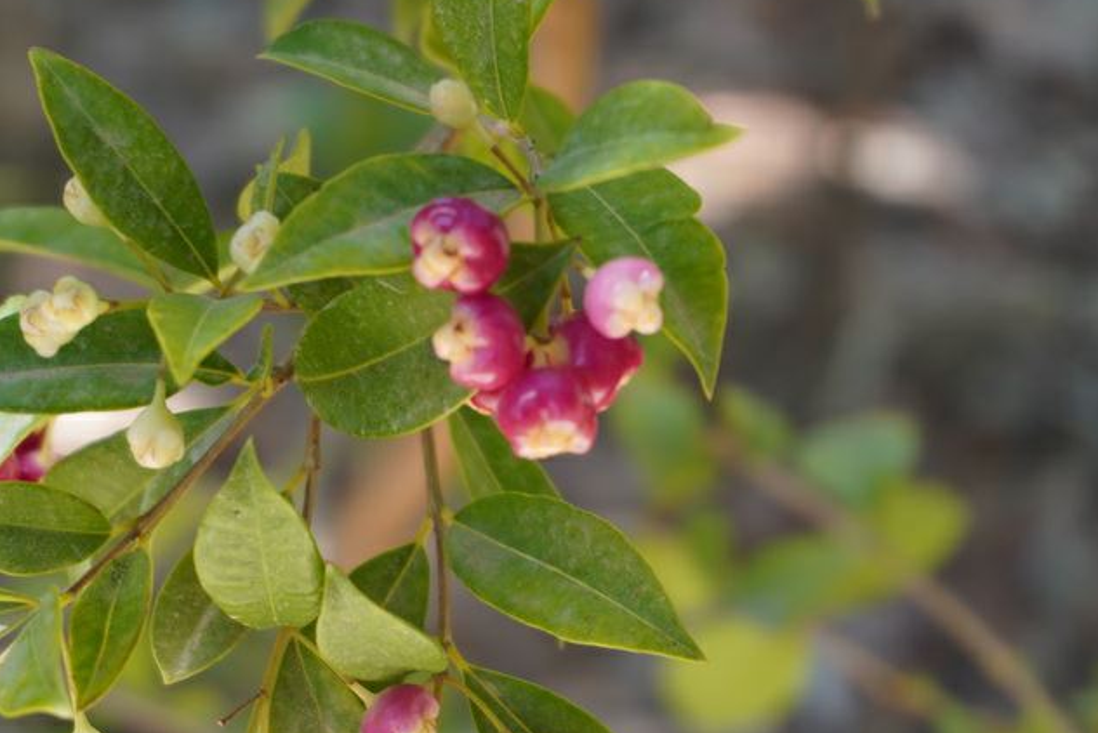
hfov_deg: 21.4
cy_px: 412
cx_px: 415
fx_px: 2899
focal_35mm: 95
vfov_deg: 14.4
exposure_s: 1/80
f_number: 5.6
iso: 200
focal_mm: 50
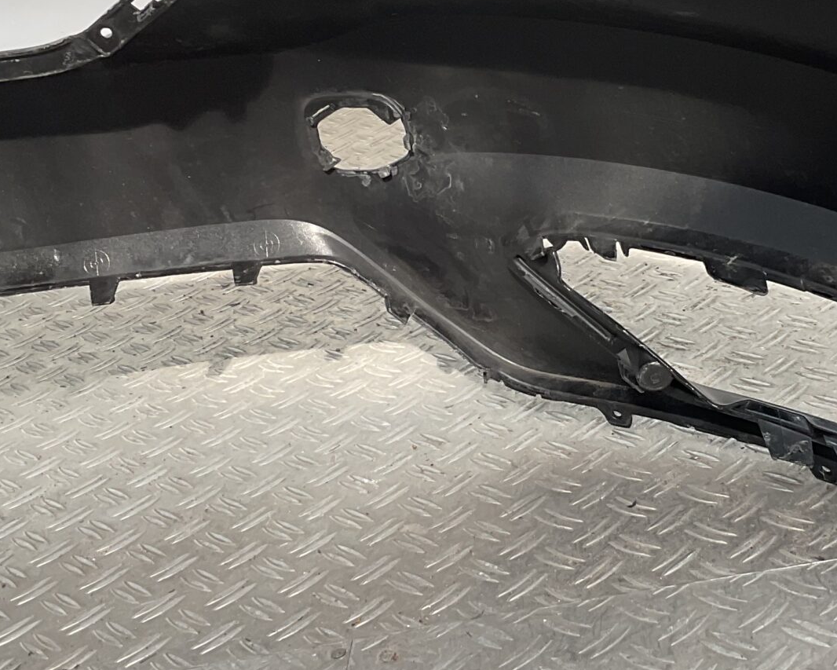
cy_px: 290
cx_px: 561
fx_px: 1685
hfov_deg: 27.7
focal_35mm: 68
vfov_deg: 22.5
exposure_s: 1/185
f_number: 1.8
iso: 16
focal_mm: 3
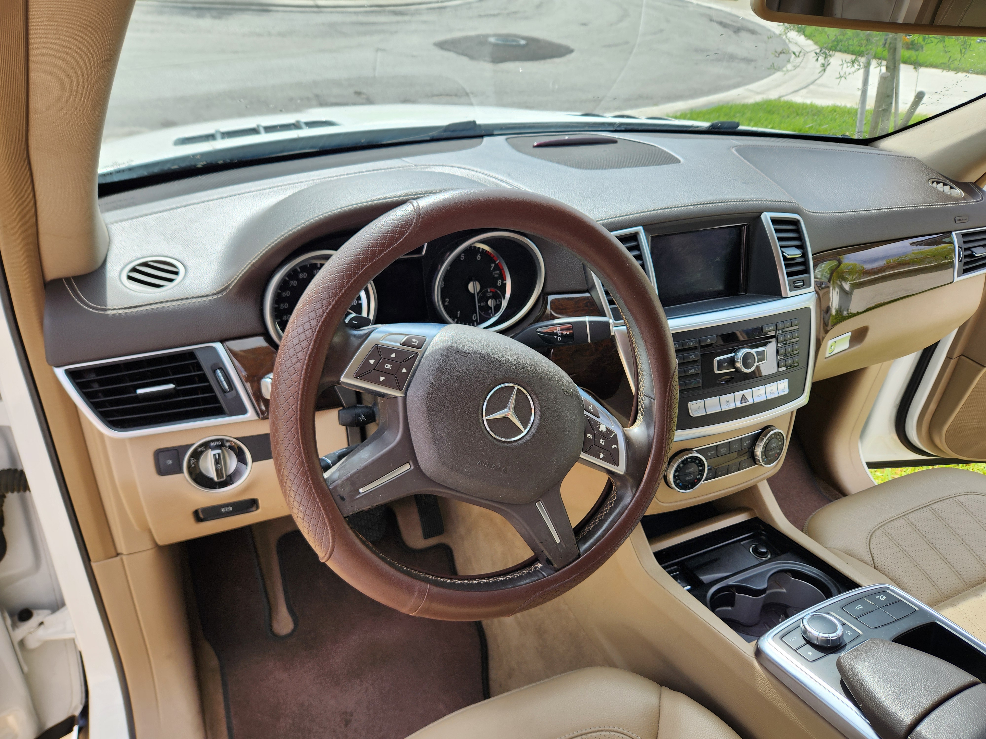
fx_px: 655
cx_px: 493
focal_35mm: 23
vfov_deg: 58.9
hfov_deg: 73.9
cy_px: 370
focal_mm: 5.4
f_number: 1.8
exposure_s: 1/487
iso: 20
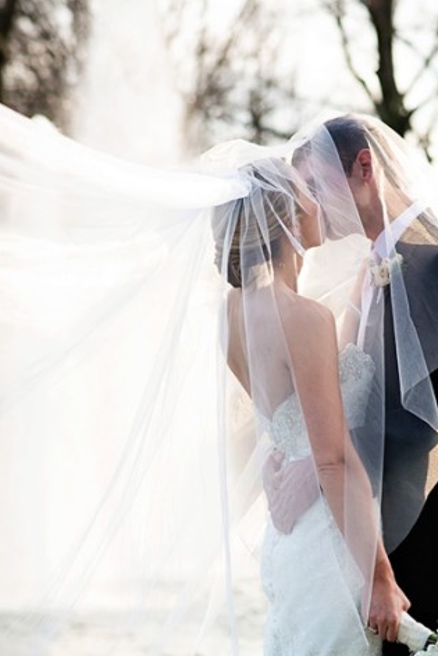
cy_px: 479
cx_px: 277
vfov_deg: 14.2
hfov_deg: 9.5
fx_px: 2626
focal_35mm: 144
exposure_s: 1/250
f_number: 3.5
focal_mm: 85
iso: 250
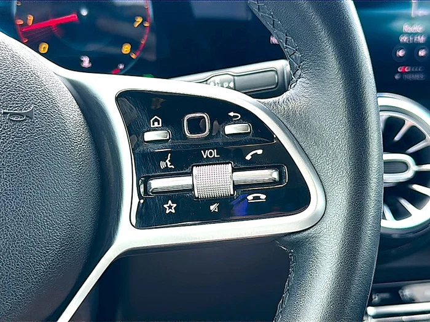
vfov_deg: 32.9
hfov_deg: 42.9
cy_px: 161
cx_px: 215
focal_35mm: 44
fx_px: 547
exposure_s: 1/124
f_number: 1.78
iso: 80
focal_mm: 6.86
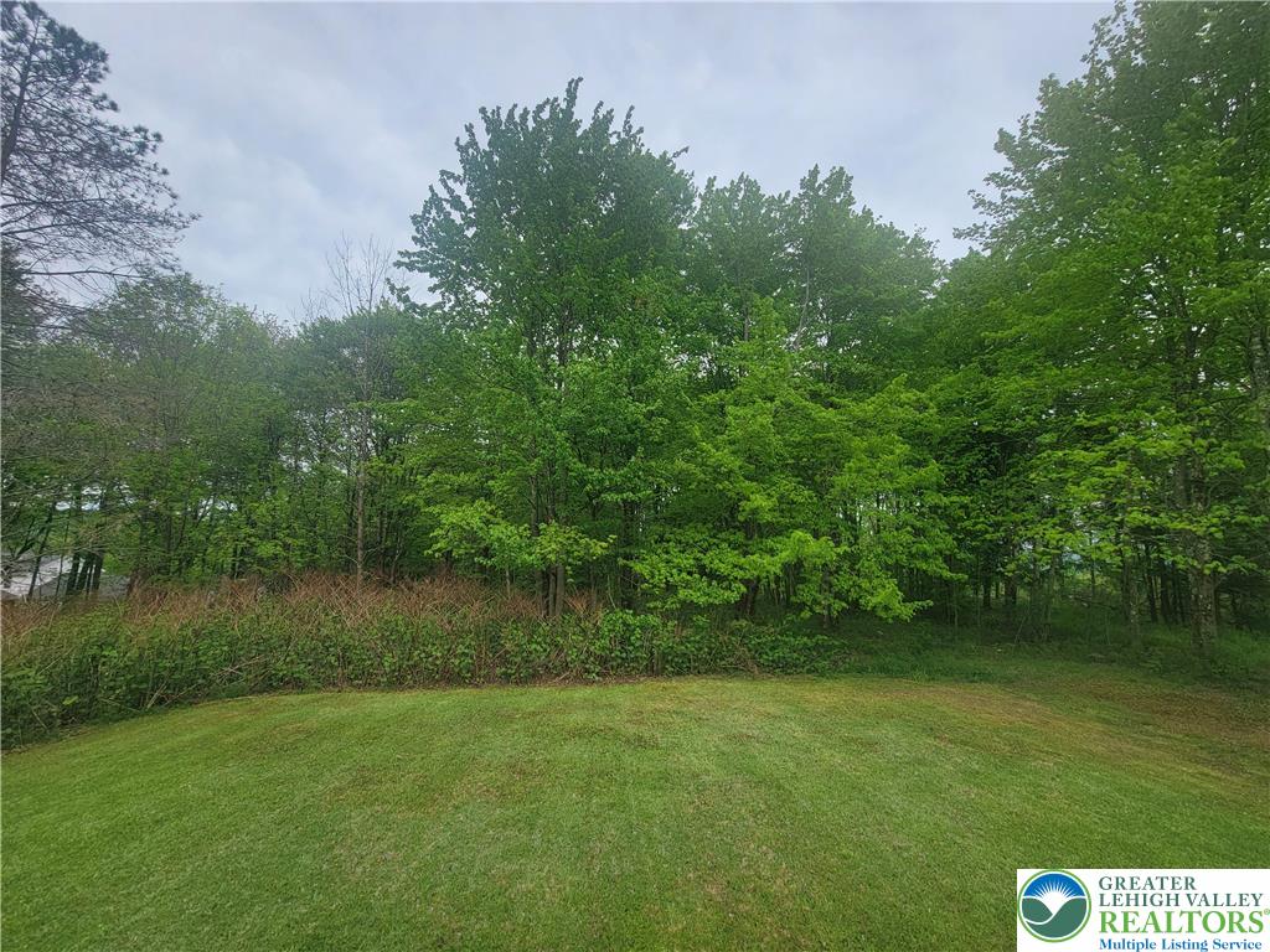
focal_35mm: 13
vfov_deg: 89.9
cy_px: 476
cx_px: 635
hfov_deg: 106.2
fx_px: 477
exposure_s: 1/560
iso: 50
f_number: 2.2
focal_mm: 2.2
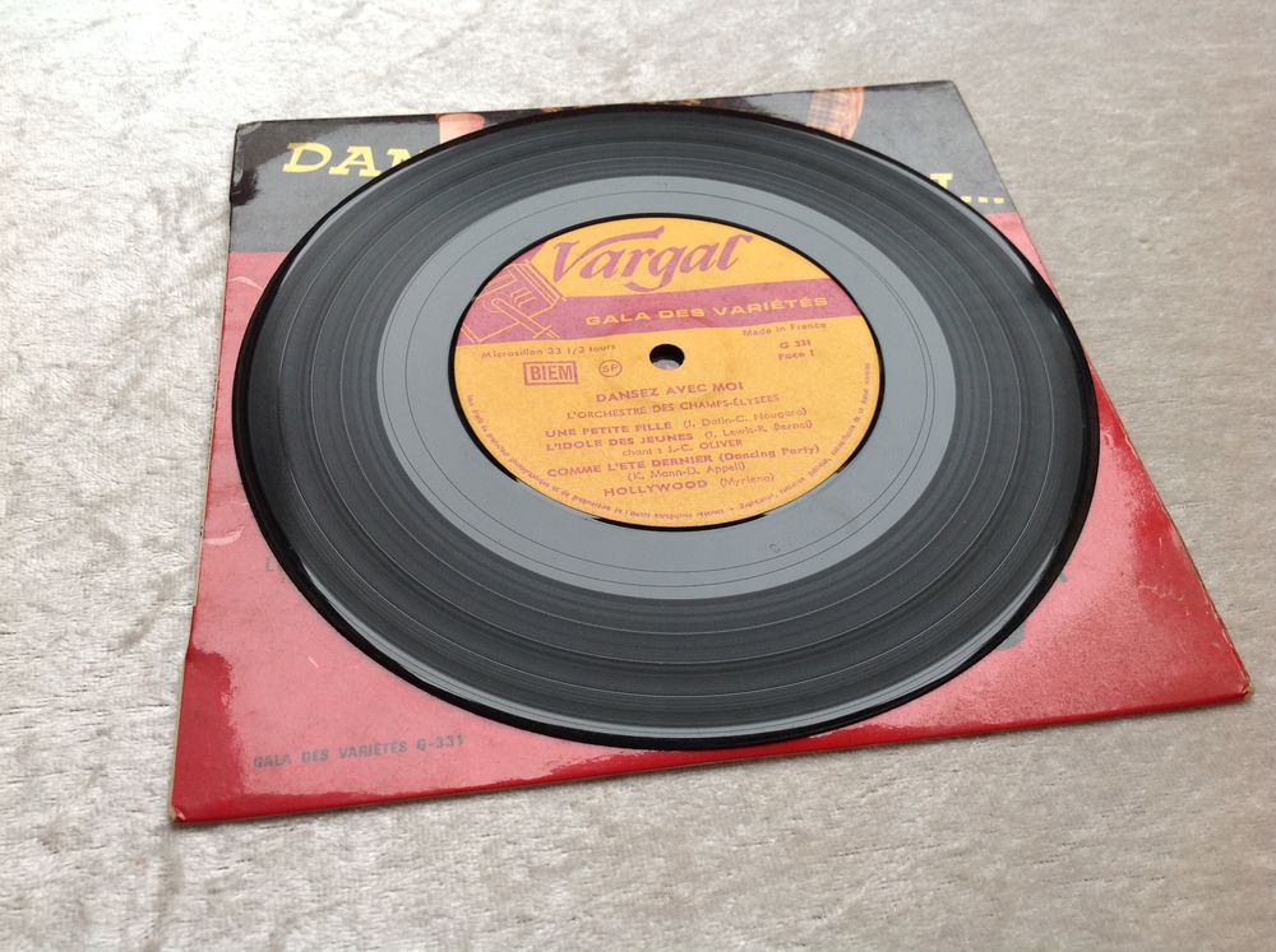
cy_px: 476
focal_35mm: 35
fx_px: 1288
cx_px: 638
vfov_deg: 40.6
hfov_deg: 52.7
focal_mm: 4.28
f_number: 2.4
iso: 50
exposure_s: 1/24
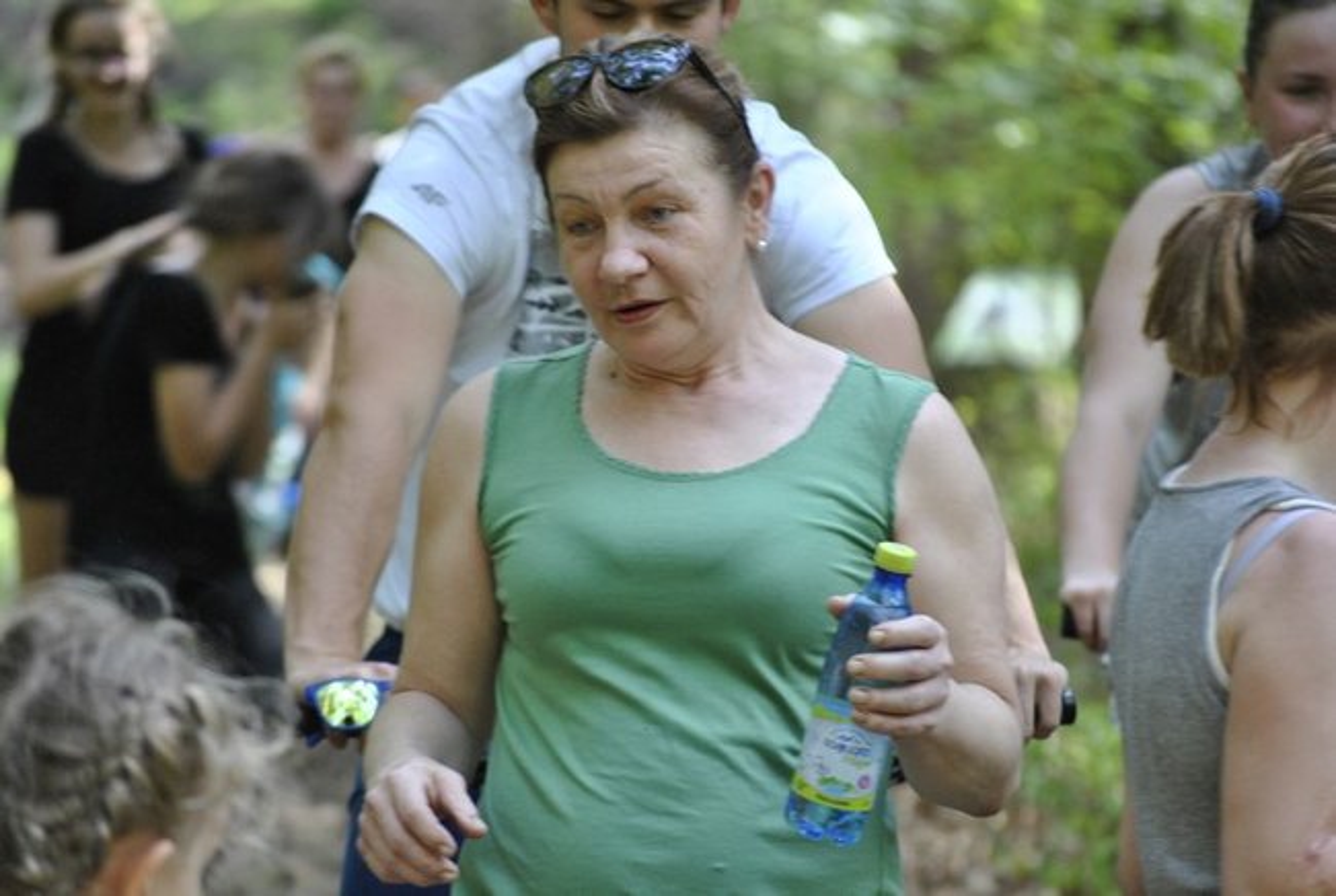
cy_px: 448
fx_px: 9202
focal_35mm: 248
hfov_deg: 8.3
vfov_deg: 5.6
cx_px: 668
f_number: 5.3
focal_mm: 165
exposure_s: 1/125
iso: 800
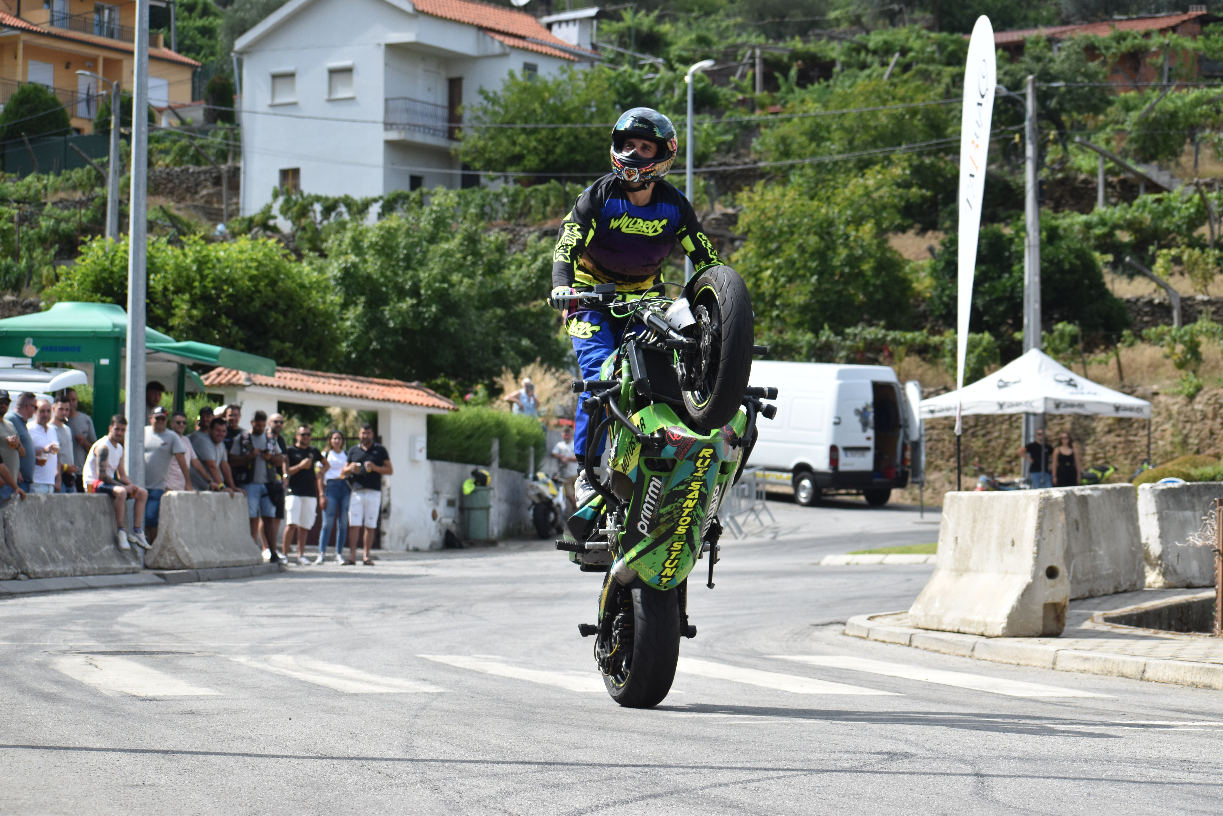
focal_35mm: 105
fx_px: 3567
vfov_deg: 13.0
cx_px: 612
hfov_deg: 19.5
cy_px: 408
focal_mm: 70
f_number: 5.6
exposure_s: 1/1250
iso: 400
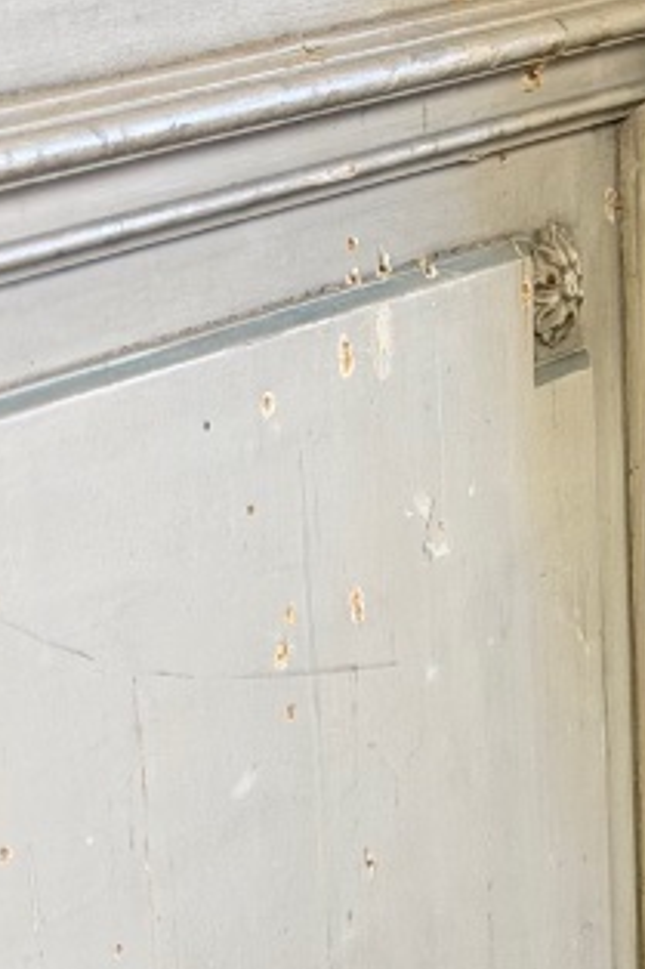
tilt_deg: -15.0
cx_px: 1339
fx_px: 5138
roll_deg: +0.1
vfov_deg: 10.7
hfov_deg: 6.9
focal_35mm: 191
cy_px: 796
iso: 160
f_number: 1.78
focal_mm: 6.76
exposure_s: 1/50
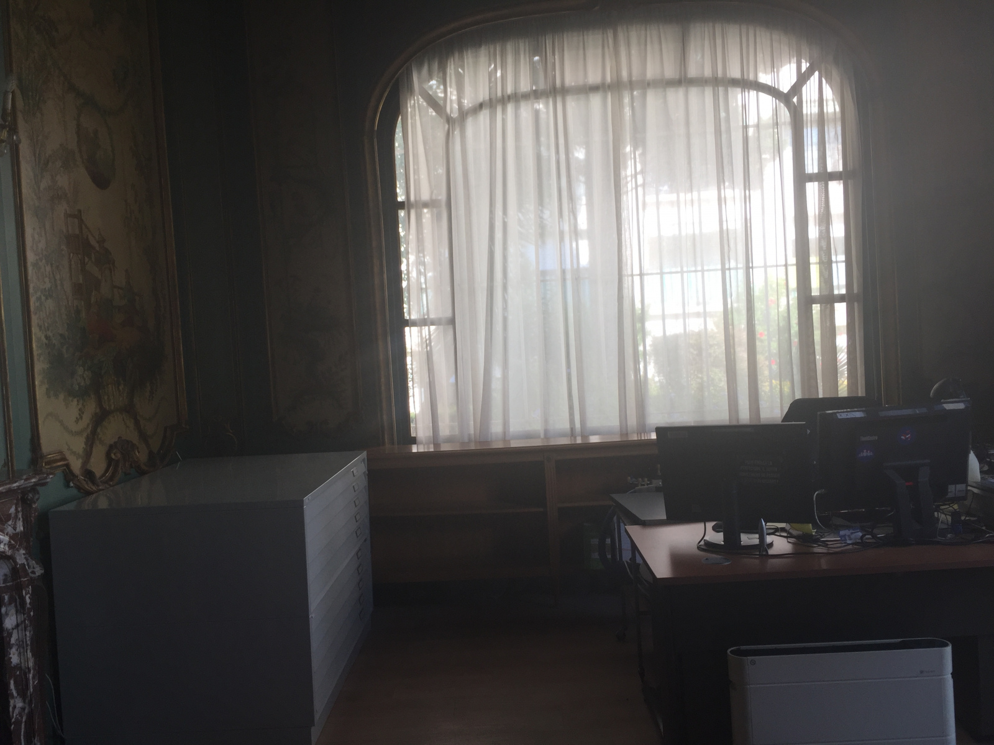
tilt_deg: -0.7
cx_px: 497
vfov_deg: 48.2
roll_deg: -0.1
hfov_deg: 61.7
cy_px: 372
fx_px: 833
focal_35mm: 29
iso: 32
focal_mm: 4.15
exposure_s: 1/125
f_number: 2.2
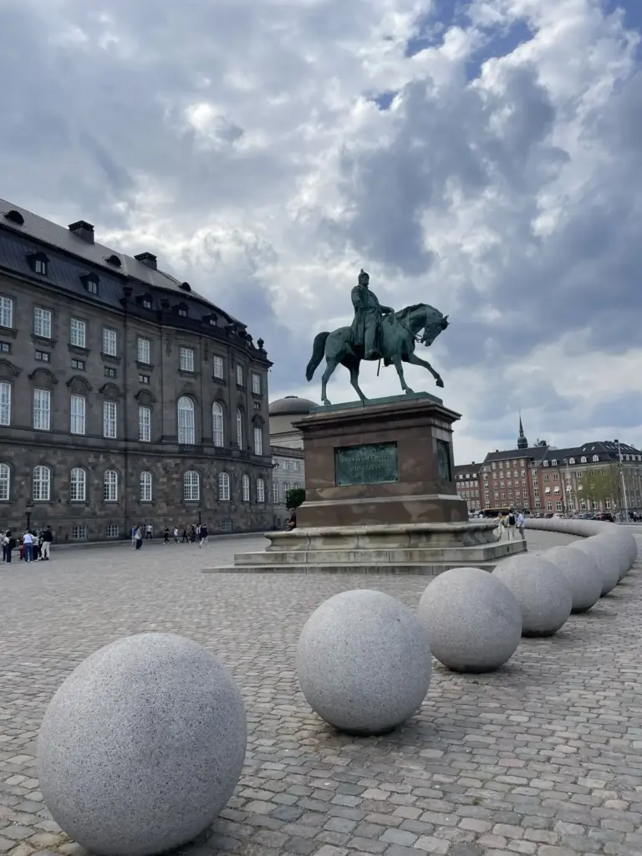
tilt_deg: +8.2
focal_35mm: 26
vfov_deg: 67.3
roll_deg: +3.5
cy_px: 428
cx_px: 321
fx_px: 643
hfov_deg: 53.1
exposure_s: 1/4000
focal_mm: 4.2
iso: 32
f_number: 1.6
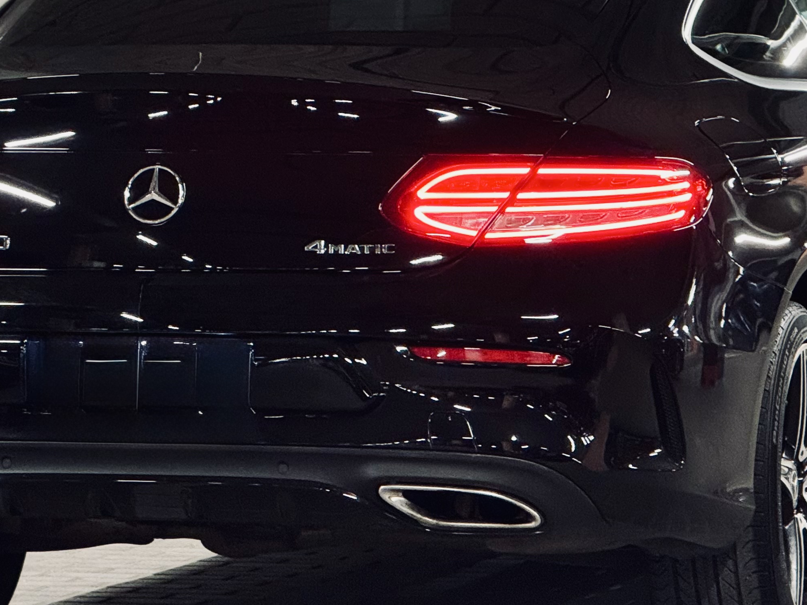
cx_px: 437
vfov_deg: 6.1
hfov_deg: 8.2
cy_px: 215
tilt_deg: -1.0
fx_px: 5643
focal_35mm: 242
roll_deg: +0.3
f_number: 2.8
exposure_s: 1/40
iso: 500
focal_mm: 15.66
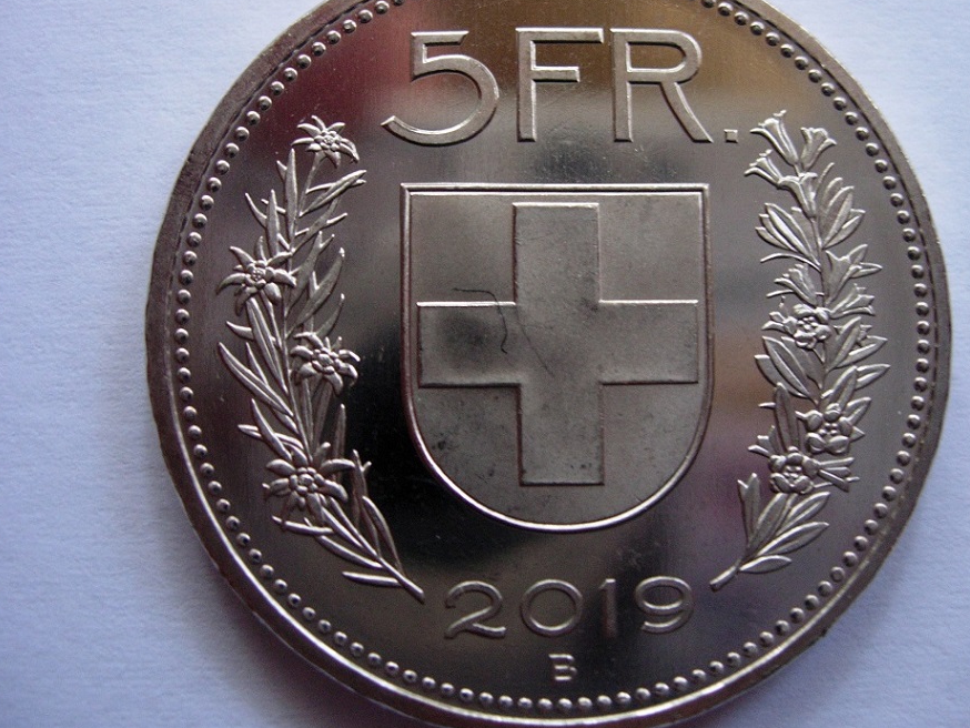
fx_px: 1261
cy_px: 348
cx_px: 524
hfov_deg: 42.0
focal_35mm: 45
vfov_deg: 32.2
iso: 168
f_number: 2.8
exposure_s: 1/32
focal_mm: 7.8
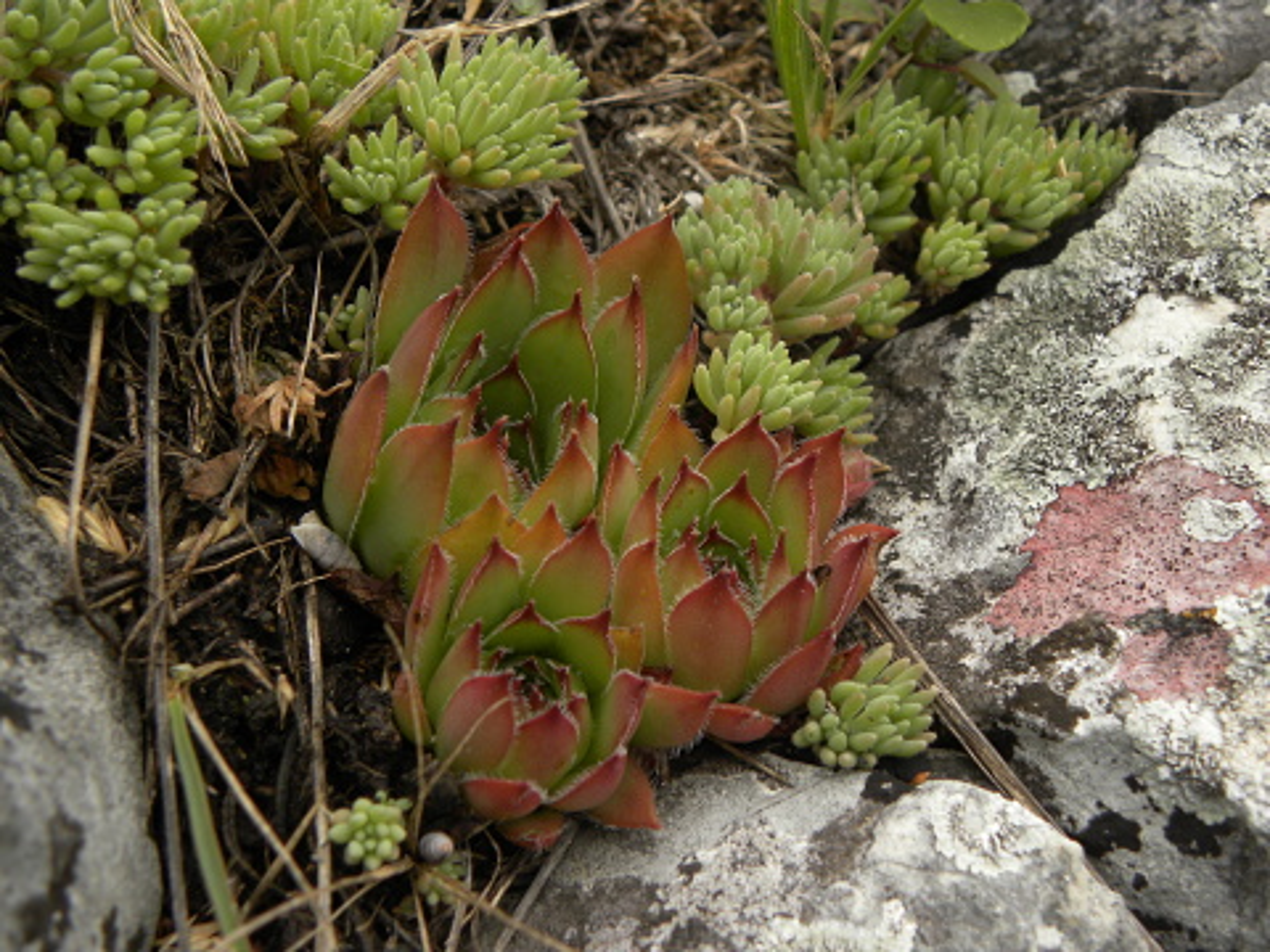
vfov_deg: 28.0
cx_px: 635
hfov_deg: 36.8
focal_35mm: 52
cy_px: 476
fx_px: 1908
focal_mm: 9.2
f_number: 4
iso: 64
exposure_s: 1/200
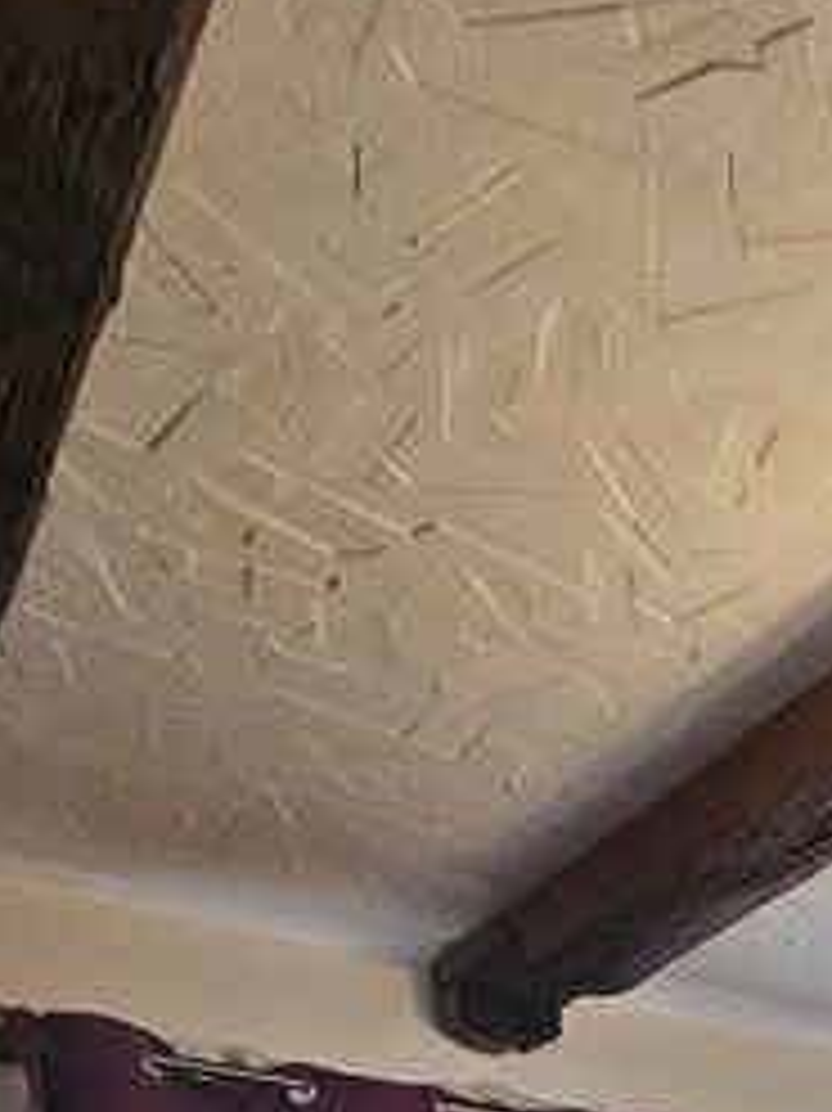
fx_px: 1732
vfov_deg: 20.0
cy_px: 2170
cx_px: 1426
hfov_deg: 20.5
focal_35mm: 54
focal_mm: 2.2
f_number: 2.2
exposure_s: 1/50
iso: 160
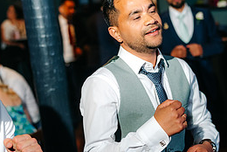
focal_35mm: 78
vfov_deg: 17.5
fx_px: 492
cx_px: 131
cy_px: 70
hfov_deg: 25.9
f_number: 1.8
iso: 400
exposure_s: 1/200
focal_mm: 35
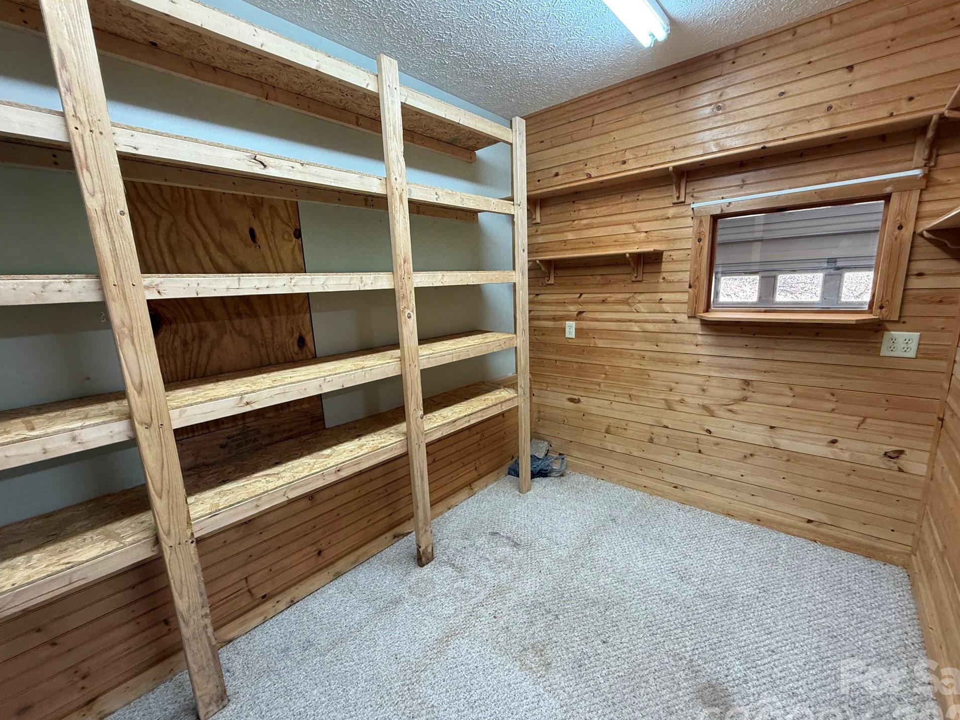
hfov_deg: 98.2
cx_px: 486
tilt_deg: -11.5
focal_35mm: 15
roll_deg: +1.9
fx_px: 416
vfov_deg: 81.7
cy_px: 373
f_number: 2.2
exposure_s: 1/60
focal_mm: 2.22
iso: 250
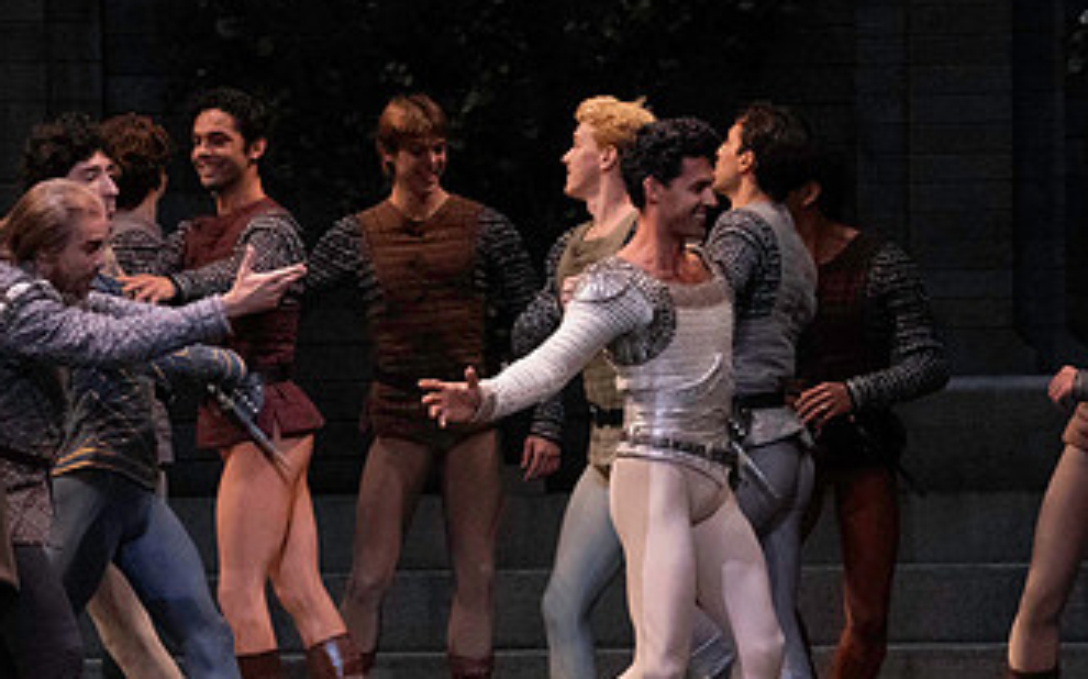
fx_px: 10612
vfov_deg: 3.7
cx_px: 544
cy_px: 407
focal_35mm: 358
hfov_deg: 5.9
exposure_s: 1/400
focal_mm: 200
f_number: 13
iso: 16000
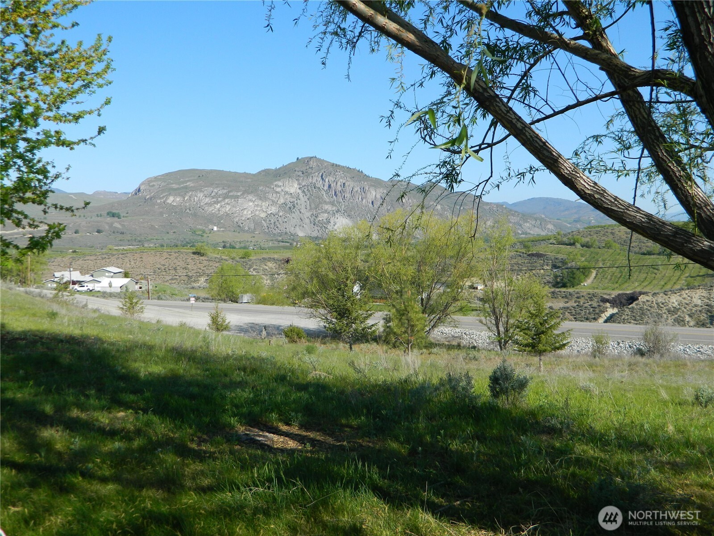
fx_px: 639
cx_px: 357
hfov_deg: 58.4
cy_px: 268
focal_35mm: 31
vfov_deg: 45.4
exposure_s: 1/125
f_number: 9.1
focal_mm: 5.6
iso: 80
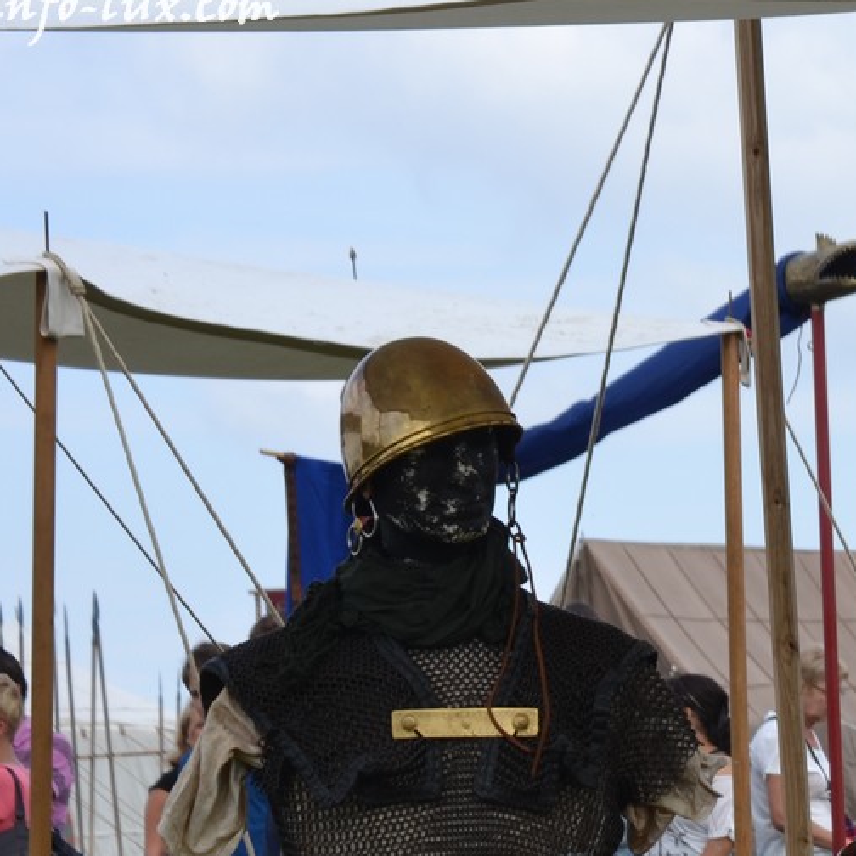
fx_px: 6277
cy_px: 886
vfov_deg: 7.8
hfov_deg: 7.7
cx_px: 1218
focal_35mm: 224
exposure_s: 1/200
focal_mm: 55
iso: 100
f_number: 7.1
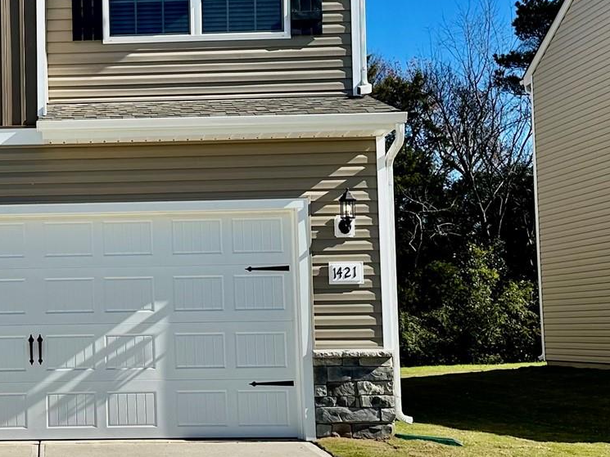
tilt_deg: +4.1
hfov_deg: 28.0
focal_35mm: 66
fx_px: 1163
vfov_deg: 22.3
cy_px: 250
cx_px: 35
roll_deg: +0.4
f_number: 1.78
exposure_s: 1/5848
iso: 80
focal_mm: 6.86
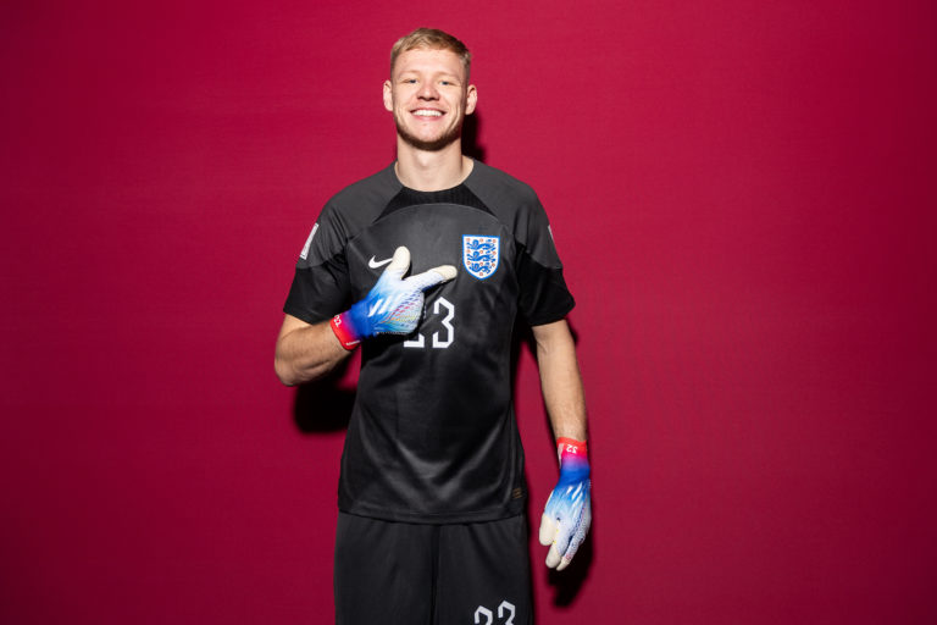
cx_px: 468
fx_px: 937
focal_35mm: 36
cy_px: 312
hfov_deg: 53.1
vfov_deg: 36.9
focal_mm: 36
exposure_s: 1/200
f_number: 5.6
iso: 100
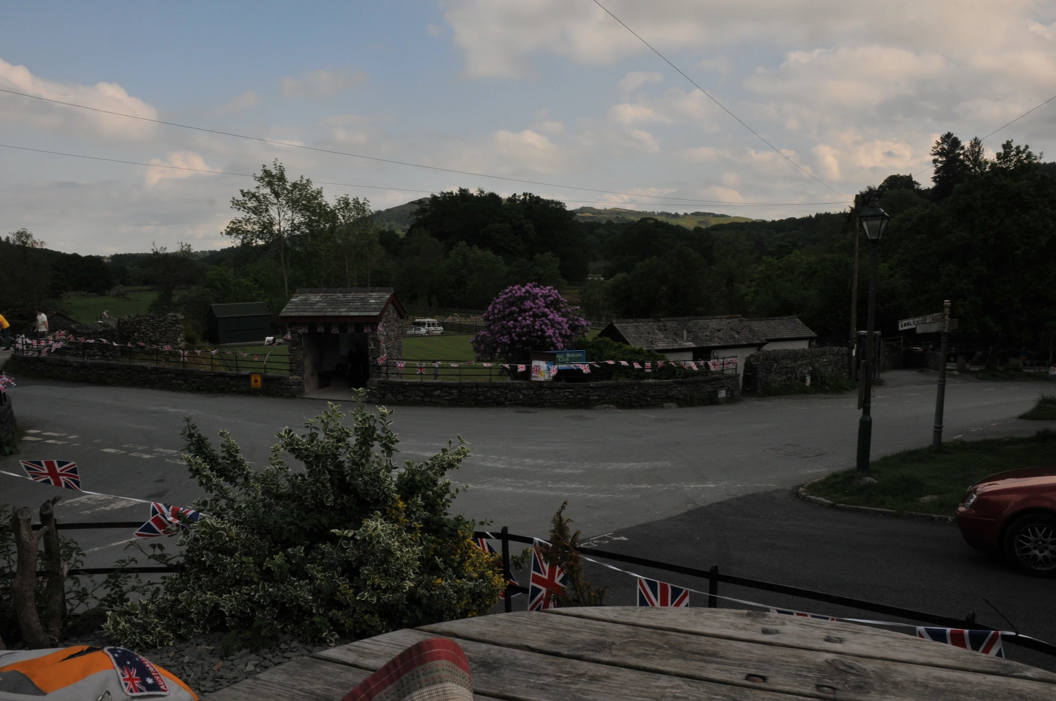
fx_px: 791
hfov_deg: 67.4
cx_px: 528
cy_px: 350
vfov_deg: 47.8
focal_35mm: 27
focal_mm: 18
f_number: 11
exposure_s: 1/500
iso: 400
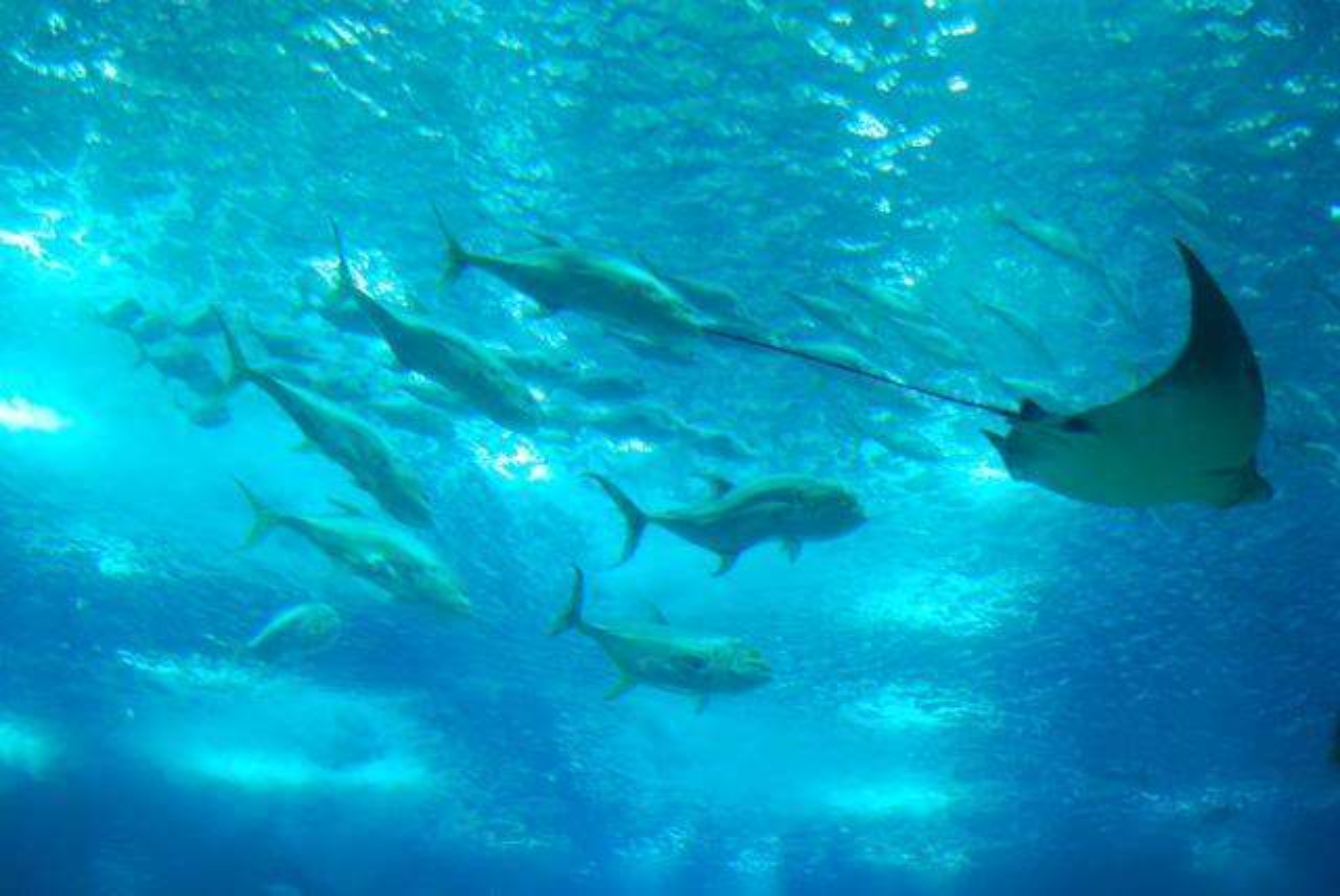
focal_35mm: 39
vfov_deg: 34.3
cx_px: 670
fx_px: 1453
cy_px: 448
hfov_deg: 49.5
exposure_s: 1/60
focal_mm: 26
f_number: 5
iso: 1600
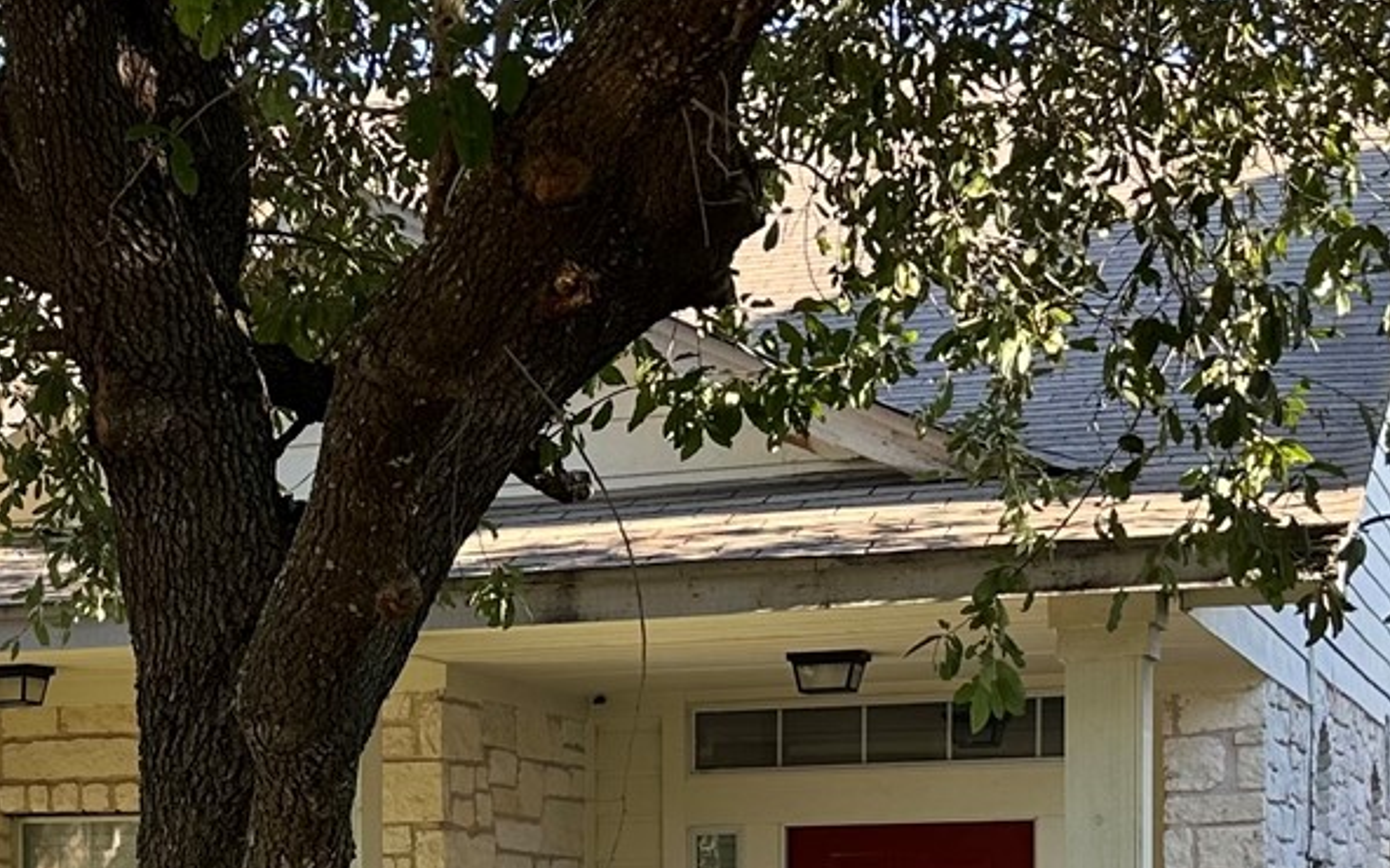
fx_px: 3334
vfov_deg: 14.4
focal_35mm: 88
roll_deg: +0.5
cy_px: 1018
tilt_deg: -1.2
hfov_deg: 22.6
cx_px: -23
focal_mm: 6.86
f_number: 1.78
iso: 80
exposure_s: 1/271
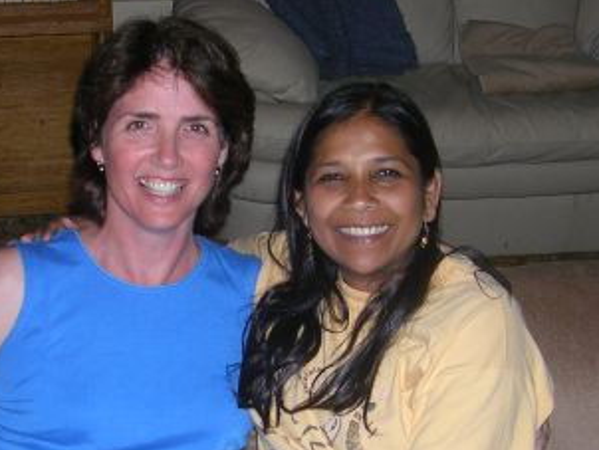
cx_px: 261
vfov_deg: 21.8
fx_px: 1160
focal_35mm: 67
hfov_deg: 28.9
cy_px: 313
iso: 50
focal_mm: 5.8
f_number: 2.8
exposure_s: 1/60.1
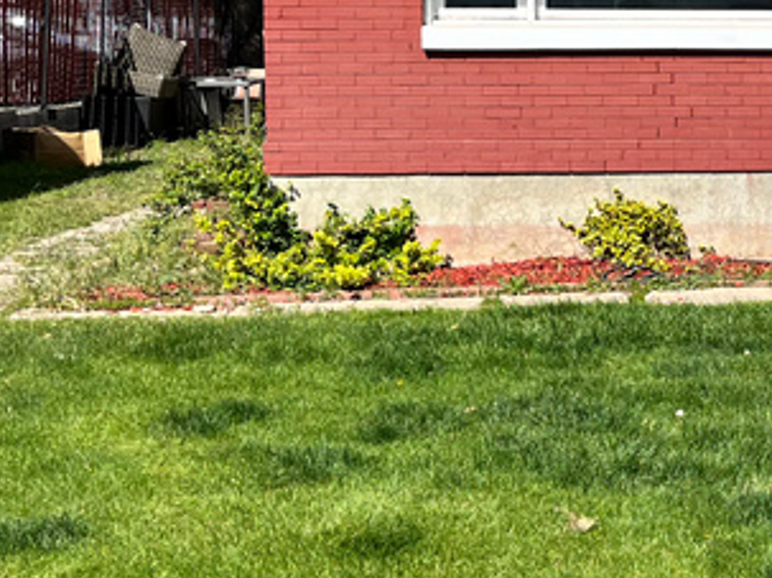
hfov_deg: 21.0
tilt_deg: -5.3
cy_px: 148
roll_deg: -1.6
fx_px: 1962
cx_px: 892
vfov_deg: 16.7
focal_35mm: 88
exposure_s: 1/3049
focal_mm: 5.1
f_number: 1.6
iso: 50
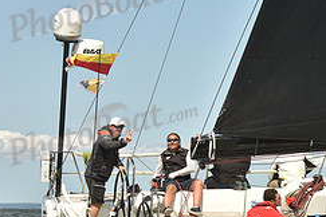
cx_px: 268
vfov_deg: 8.2
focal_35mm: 167
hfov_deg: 12.2
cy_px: 182
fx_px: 1512
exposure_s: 1/800
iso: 250
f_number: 9
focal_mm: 70
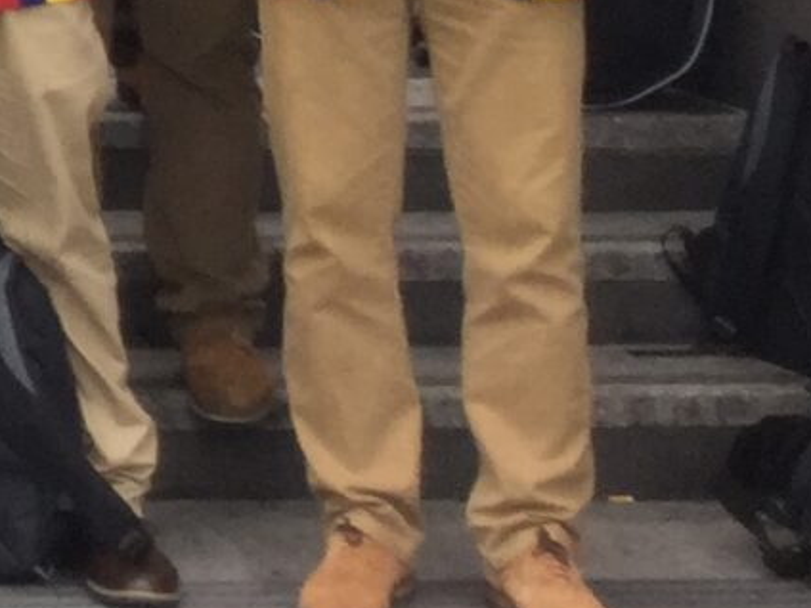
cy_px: -956
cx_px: -1381
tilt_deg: +4.6
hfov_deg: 9.1
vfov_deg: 7.3
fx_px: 4381
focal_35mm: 187
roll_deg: -0.4
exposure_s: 1/132
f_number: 2.4
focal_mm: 3.3
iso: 25
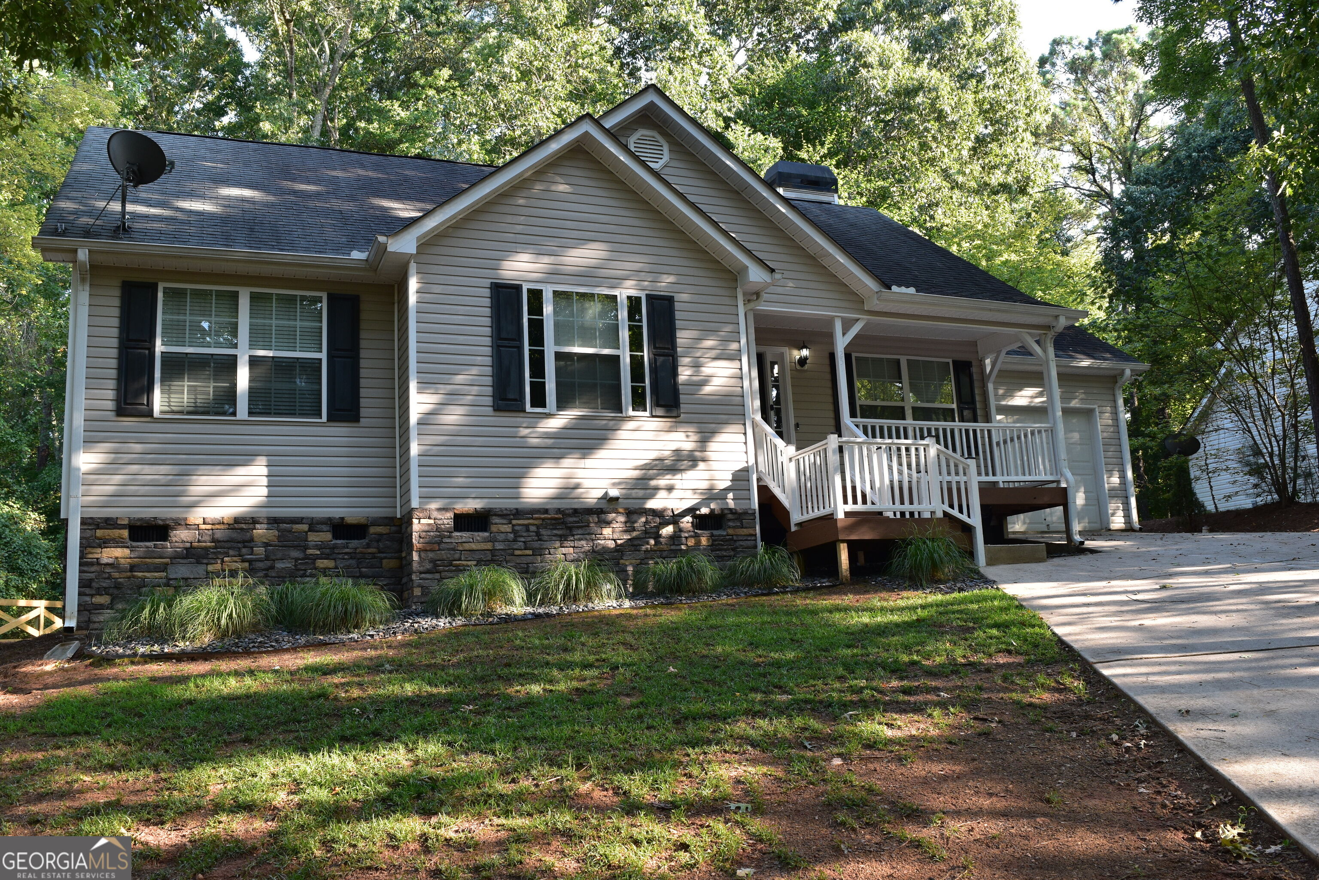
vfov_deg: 41.7
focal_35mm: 32
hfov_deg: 59.5
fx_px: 1154
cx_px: 660
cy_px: 440
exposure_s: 1/60
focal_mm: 21
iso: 400
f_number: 8
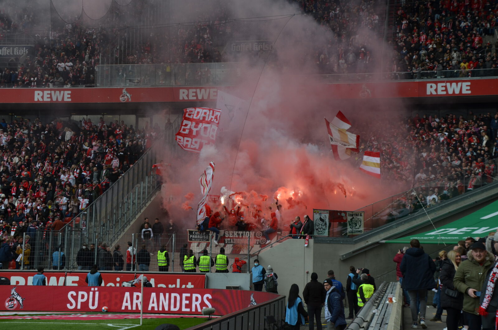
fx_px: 787
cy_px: 165
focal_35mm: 57
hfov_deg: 35.1
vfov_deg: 23.7
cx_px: 249
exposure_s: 1/200
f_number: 7.1
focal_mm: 38
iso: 200
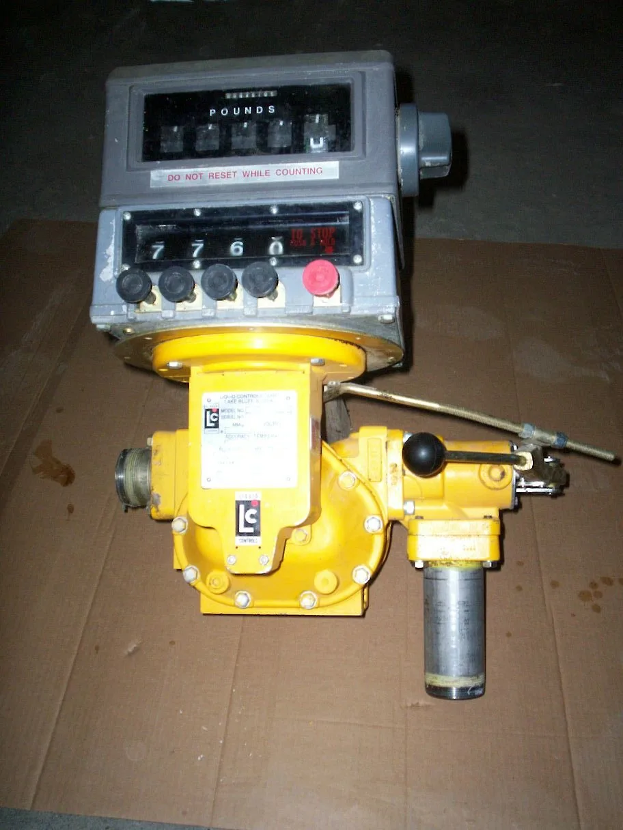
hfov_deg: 39.7
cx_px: 312
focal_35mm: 36
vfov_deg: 51.4
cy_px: 415
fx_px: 864
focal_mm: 5.9
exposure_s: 1/64
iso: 140
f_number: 4.5
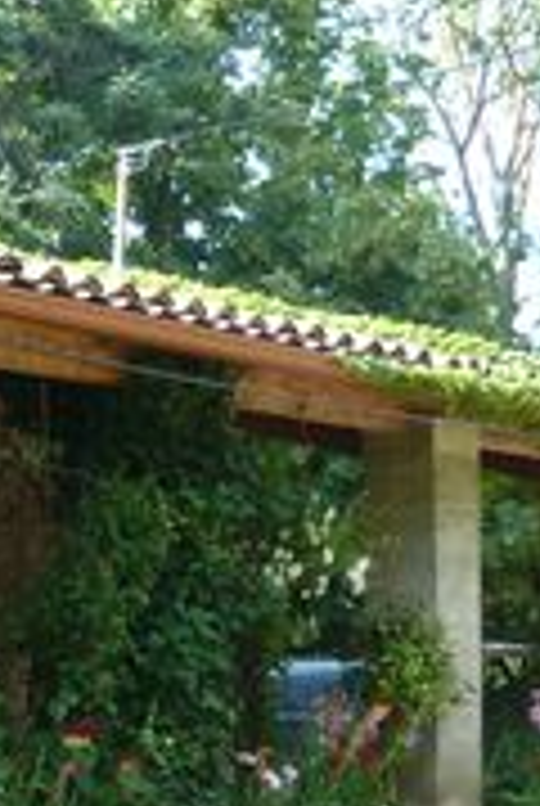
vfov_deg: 22.8
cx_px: -549
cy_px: 720
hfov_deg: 13.5
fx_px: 1950
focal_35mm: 87
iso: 80
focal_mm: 4.1
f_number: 3.3
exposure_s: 1/100
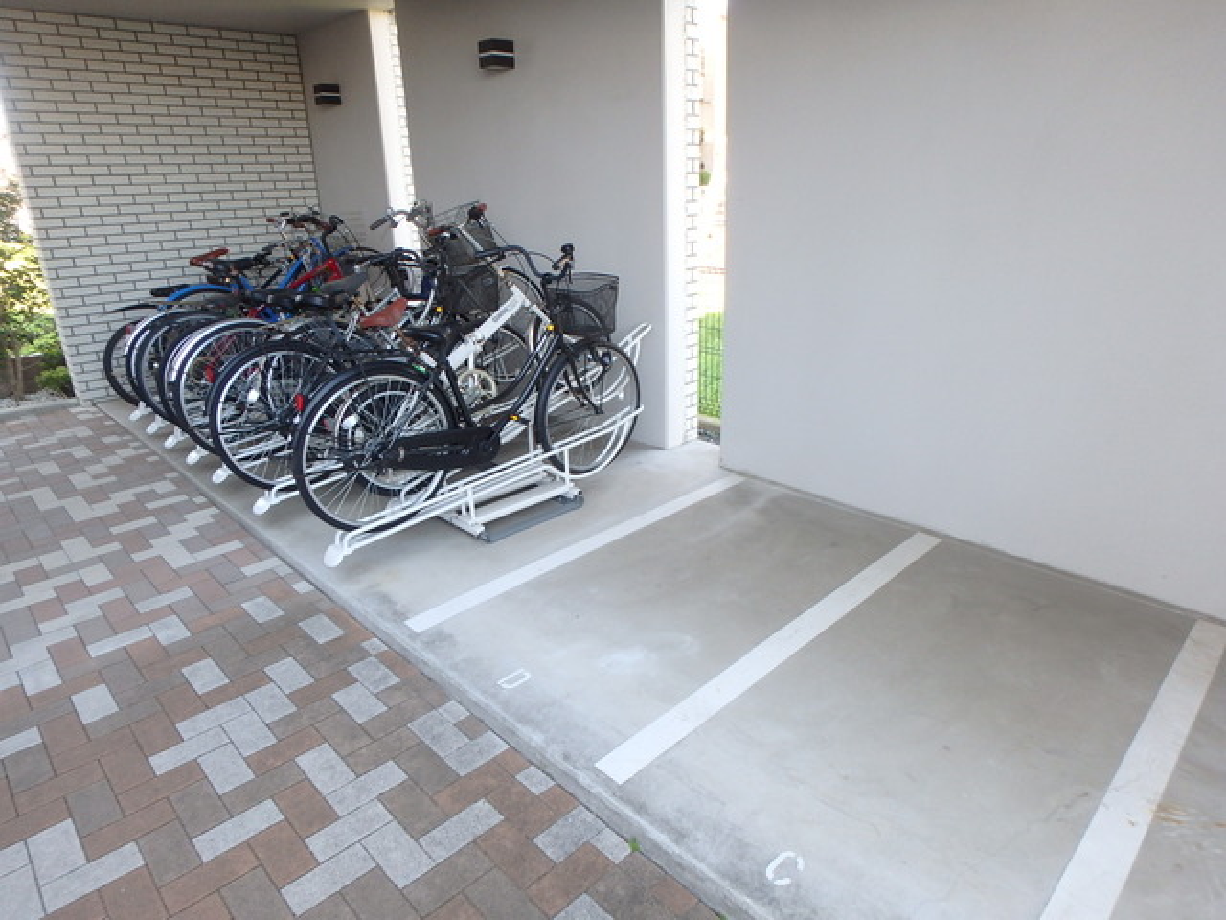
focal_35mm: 21
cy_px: 460
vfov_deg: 63.4
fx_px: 744
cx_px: 613
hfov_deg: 79.0
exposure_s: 1/60
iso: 200
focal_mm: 3.7
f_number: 3.5
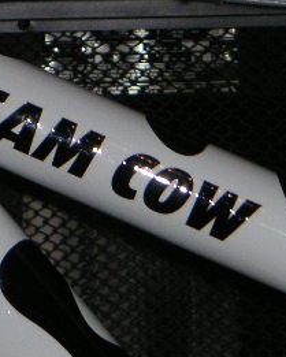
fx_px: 2813
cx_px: 153
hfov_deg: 5.8
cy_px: 86
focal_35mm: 266
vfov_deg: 7.3
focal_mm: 17.1
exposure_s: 1/111
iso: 160
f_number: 3.6
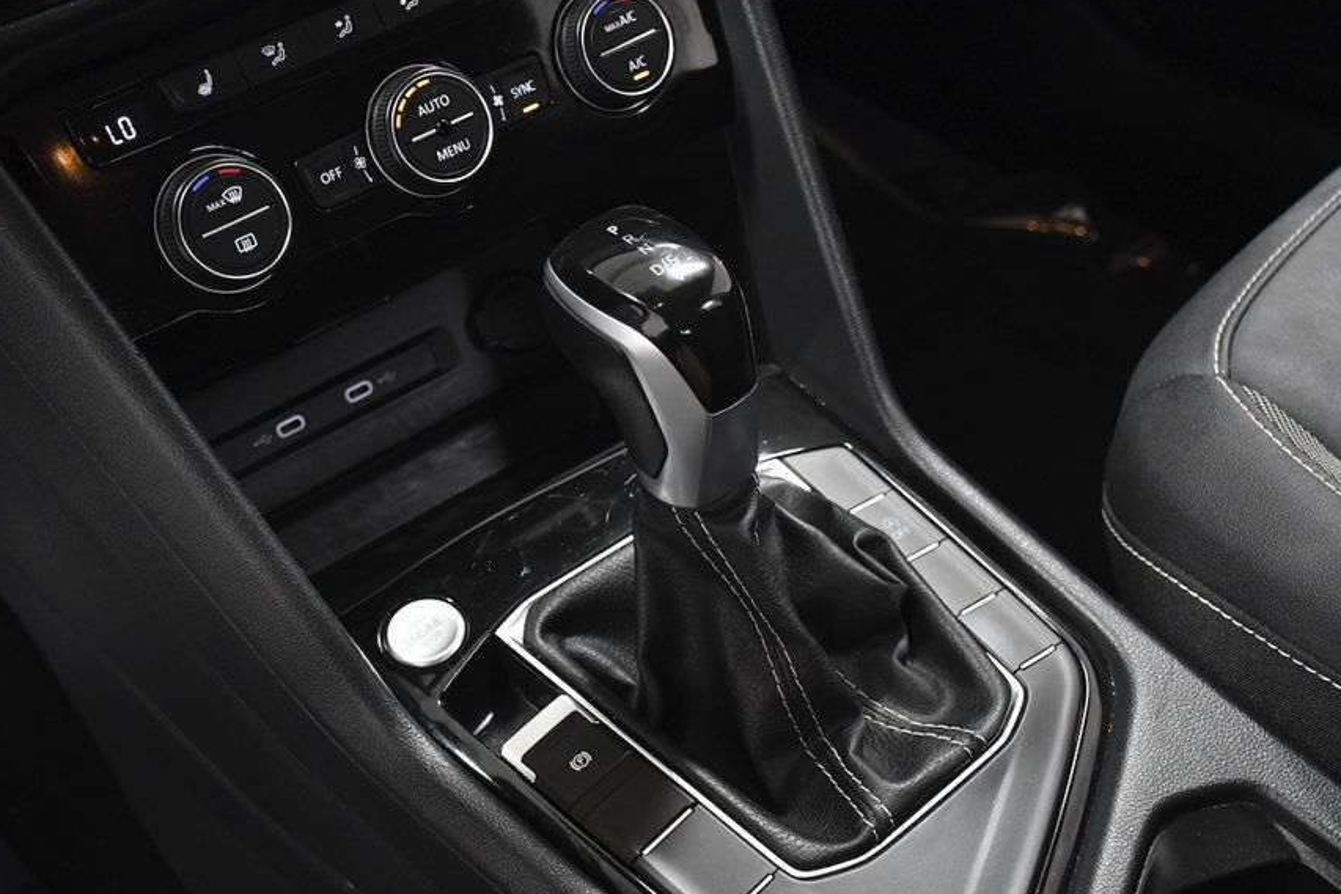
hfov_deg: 36.9
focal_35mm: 54
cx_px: 712
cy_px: 518
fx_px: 2012
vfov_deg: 25.0
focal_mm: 30
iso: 2000
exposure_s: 1/100
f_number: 5.6
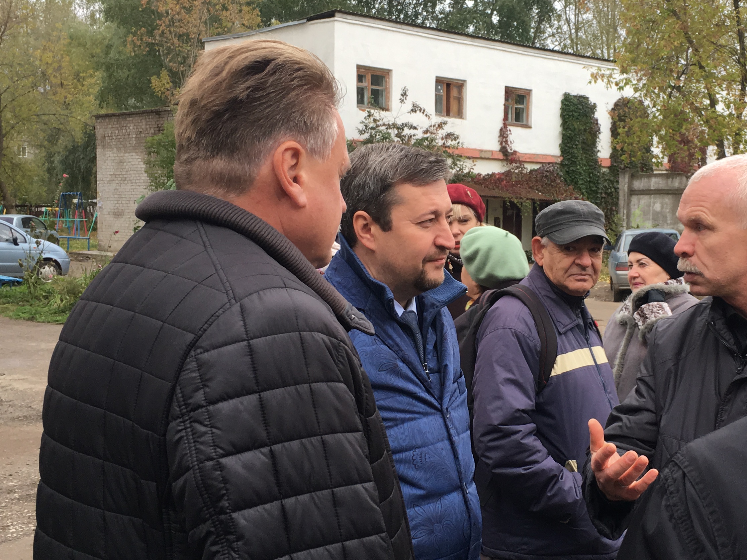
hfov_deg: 36.4
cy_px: 273
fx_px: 1122
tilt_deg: -2.7
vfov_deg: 28.0
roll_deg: -0.6
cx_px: 501
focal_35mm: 52
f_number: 2.2
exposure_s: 1/100
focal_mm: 4.15
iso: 40
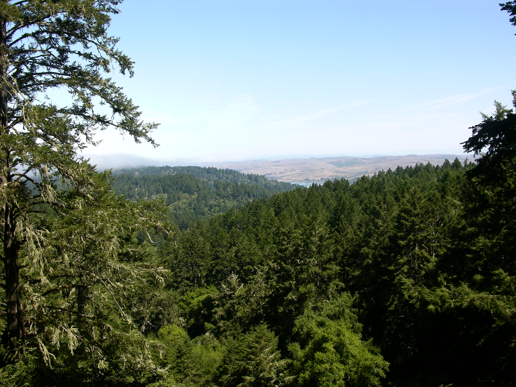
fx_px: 522
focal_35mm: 35
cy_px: 194
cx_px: 258
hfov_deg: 52.6
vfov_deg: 40.7
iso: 50
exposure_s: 1/97
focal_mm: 8.9
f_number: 8
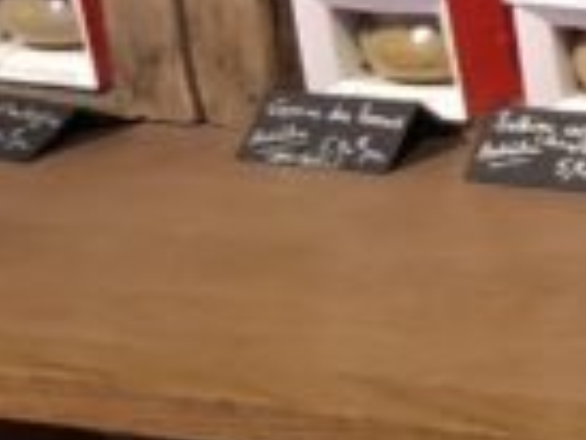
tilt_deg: -17.0
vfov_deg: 6.9
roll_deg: +0.7
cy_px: 47
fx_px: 3660
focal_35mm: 216
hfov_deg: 7.8
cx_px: 1844
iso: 32
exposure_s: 1/25
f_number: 1.8
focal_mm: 3.99
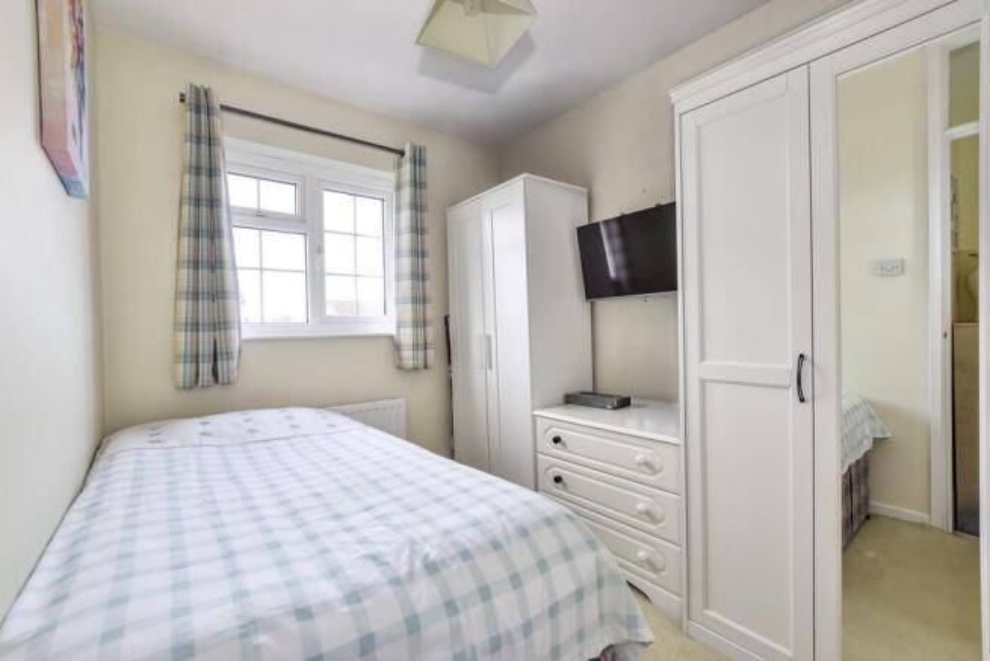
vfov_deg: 77.4
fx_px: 413
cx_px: 495
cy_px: 330
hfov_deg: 100.4
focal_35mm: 15
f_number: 8
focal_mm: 10
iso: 640
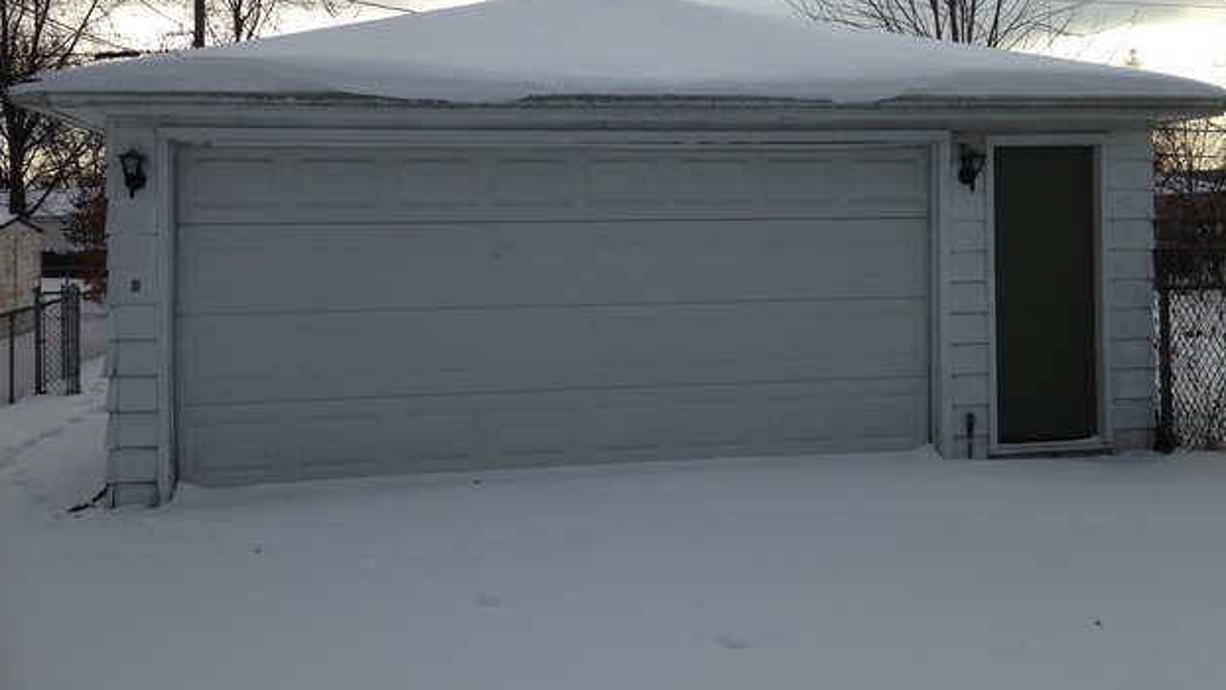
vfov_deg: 31.8
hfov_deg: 54.0
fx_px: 1203
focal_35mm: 37
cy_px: 239
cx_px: 611
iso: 50
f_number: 2.4
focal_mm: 4.12
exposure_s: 1/1550
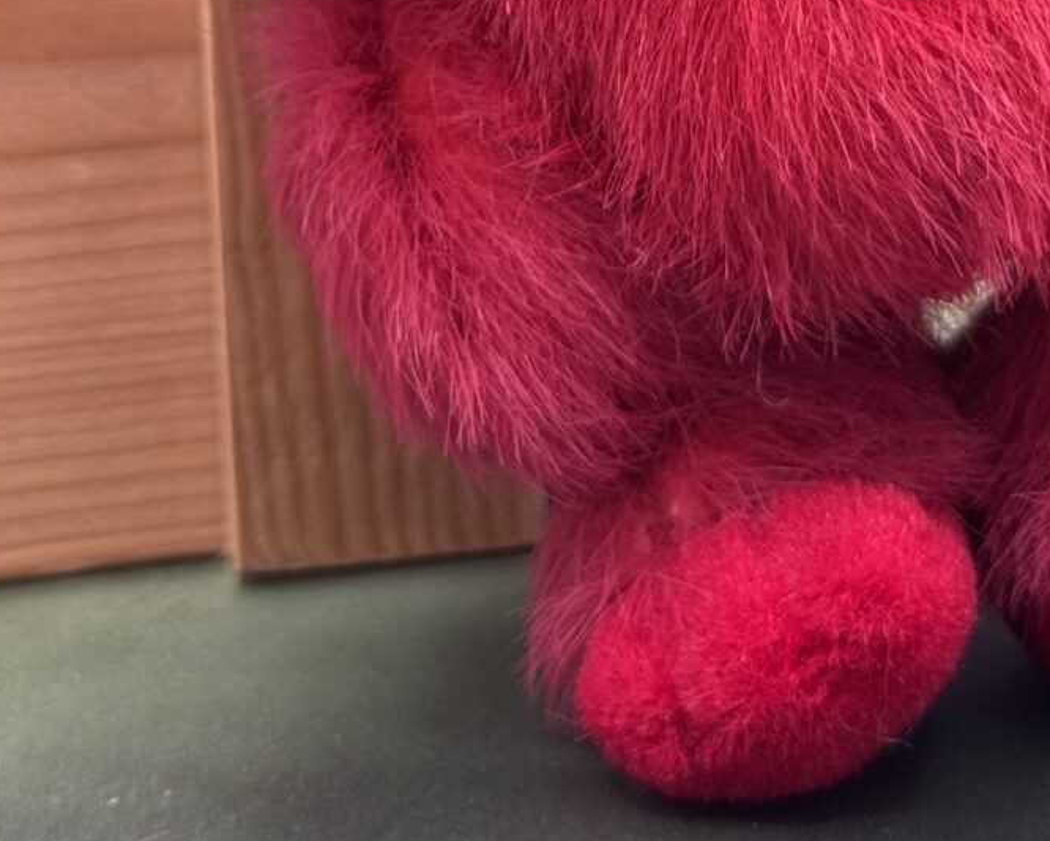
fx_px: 4196
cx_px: 713
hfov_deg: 14.2
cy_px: -566
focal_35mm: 135
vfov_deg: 10.8
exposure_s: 1/121
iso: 80
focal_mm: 6.76
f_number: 1.78
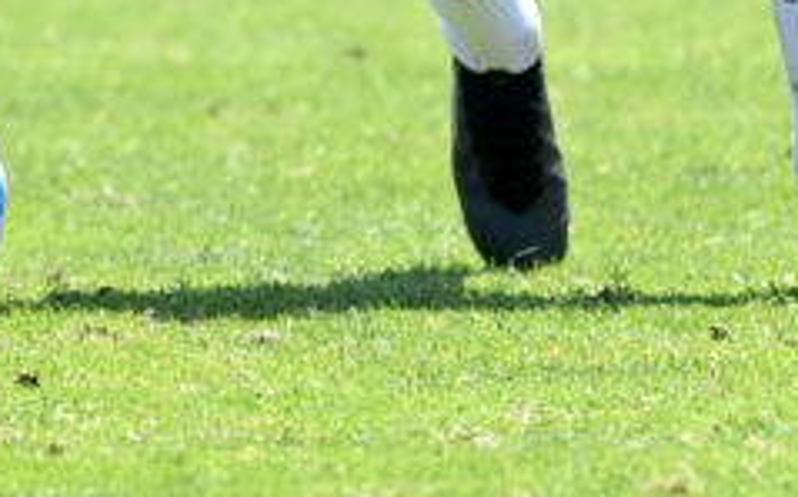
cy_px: -632
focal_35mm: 1746
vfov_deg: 0.8
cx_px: 387
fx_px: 37945
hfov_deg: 1.2
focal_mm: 400
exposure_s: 1/1600
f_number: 5.6
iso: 800
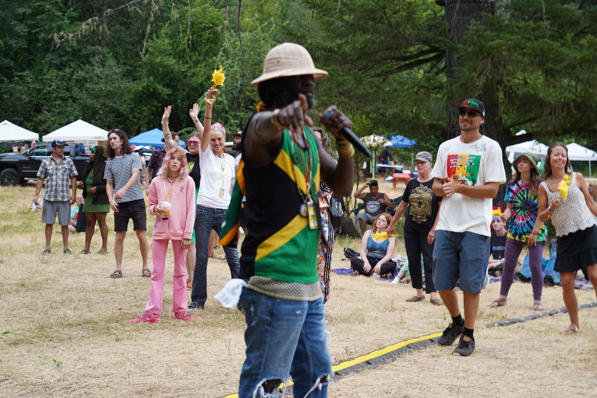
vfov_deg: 23.8
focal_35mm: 57
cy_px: 199
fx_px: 945
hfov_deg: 35.1
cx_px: 298
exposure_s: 1/160
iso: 250
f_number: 4
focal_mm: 57
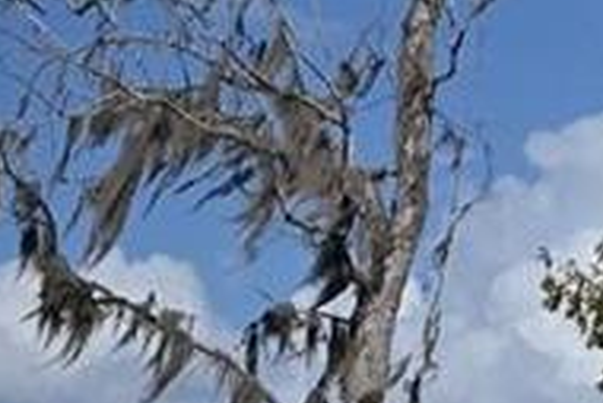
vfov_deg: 5.0
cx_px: 1285
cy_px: 925
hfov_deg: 7.3
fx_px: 4509
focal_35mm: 269
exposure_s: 1/1250
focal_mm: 50
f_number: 6.3
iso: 100
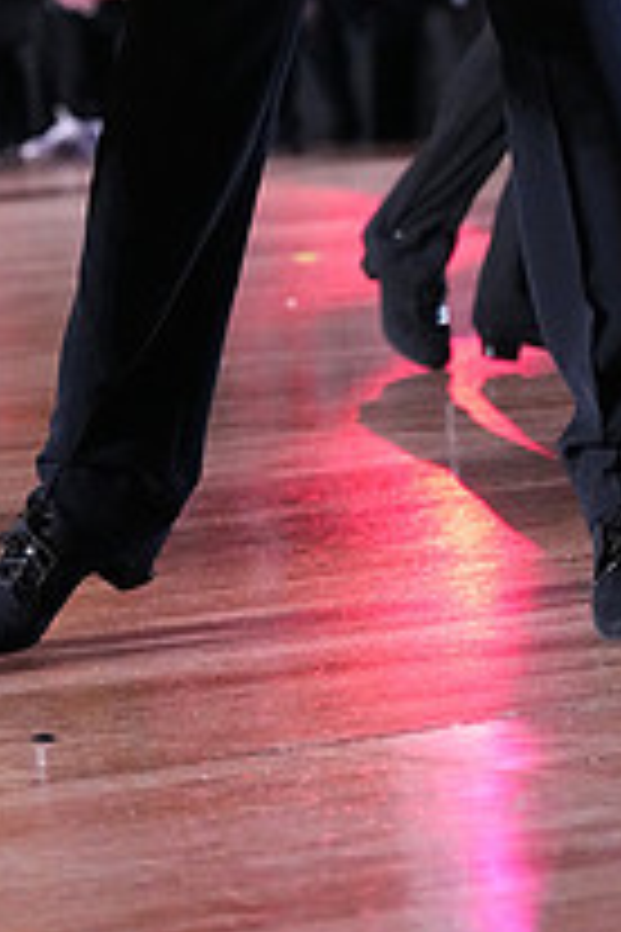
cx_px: 70
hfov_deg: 5.0
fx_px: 7037
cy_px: -180
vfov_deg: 7.5
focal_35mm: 272
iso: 10000
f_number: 5
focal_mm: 97
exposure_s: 1/400
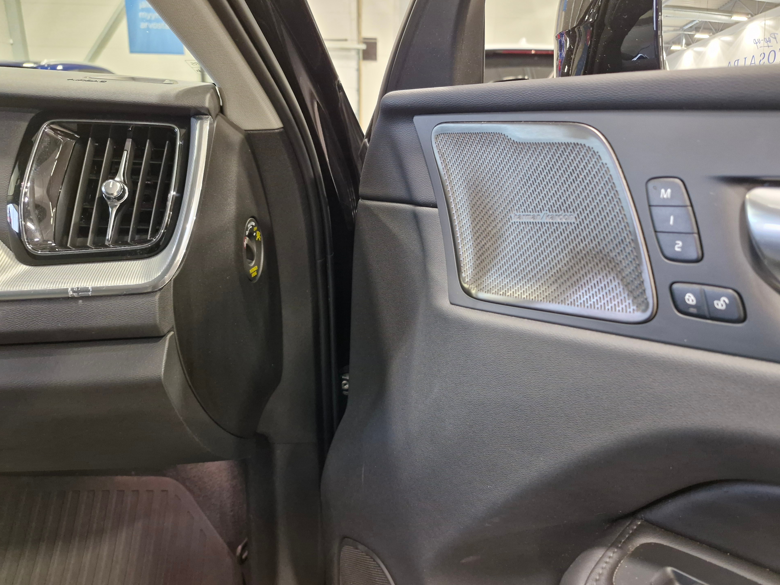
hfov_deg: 71.6
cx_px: 402
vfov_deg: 56.8
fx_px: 541
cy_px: 291
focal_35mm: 24
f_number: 1.8
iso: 640
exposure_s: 1/50
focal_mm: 5.54
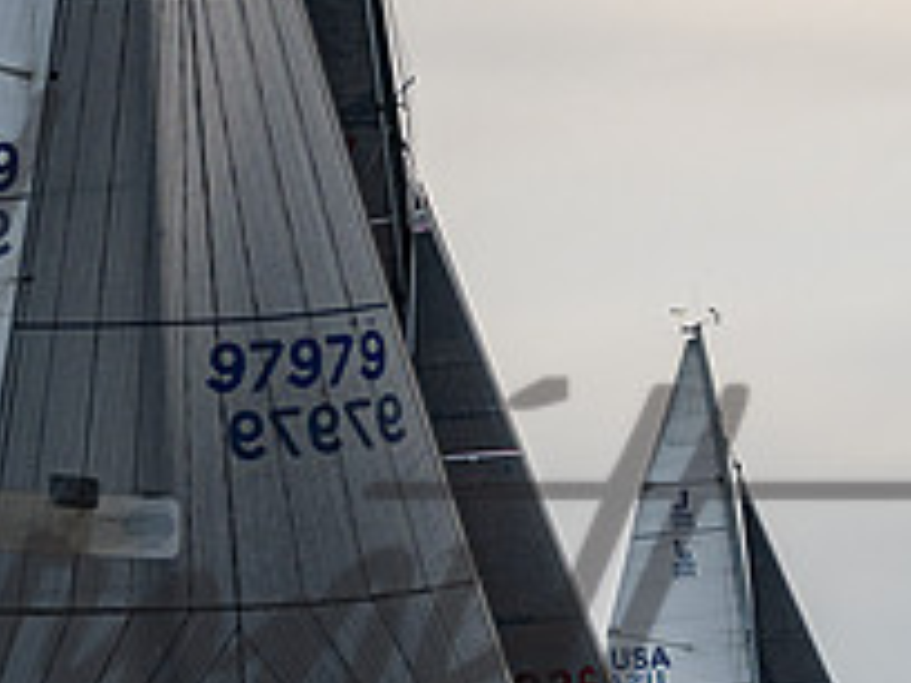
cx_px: 223
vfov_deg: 2.8
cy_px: 539
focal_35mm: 531
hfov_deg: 3.7
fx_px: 13974
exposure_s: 1/2500
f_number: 5.6
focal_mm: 150
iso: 400
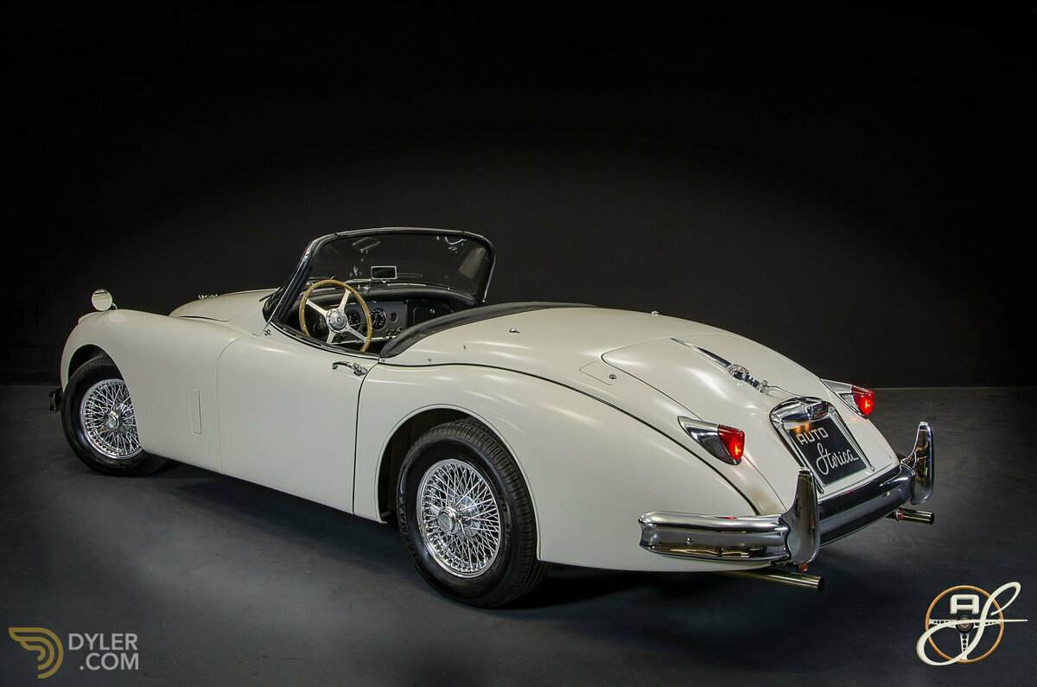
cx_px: 518
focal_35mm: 36
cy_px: 344
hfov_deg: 53.2
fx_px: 1035
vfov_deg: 36.7
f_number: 13
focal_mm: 24
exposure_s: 1/1.67
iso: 200
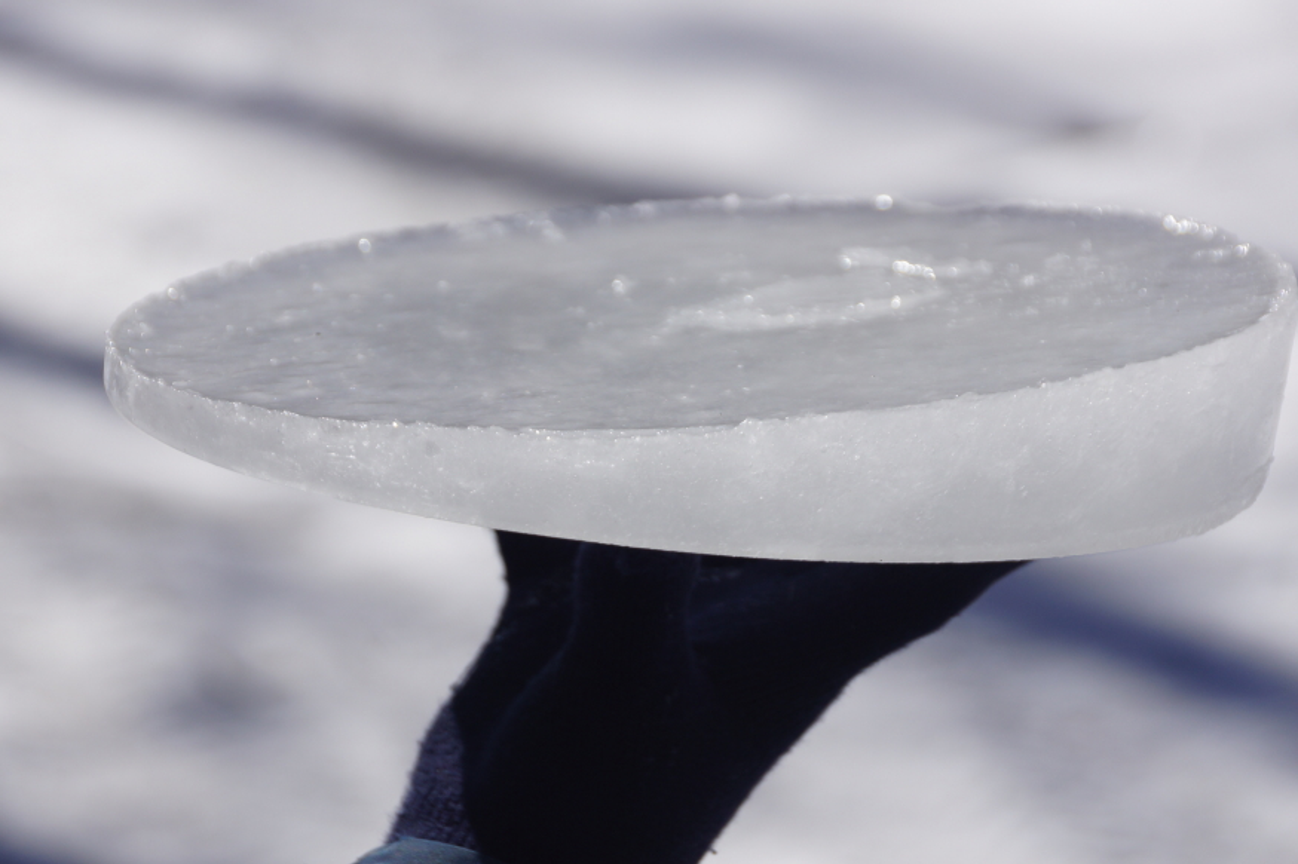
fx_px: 7424
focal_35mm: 206
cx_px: 677
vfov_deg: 6.7
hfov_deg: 10.0
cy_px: 405
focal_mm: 120
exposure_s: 1/250
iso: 100
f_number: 8
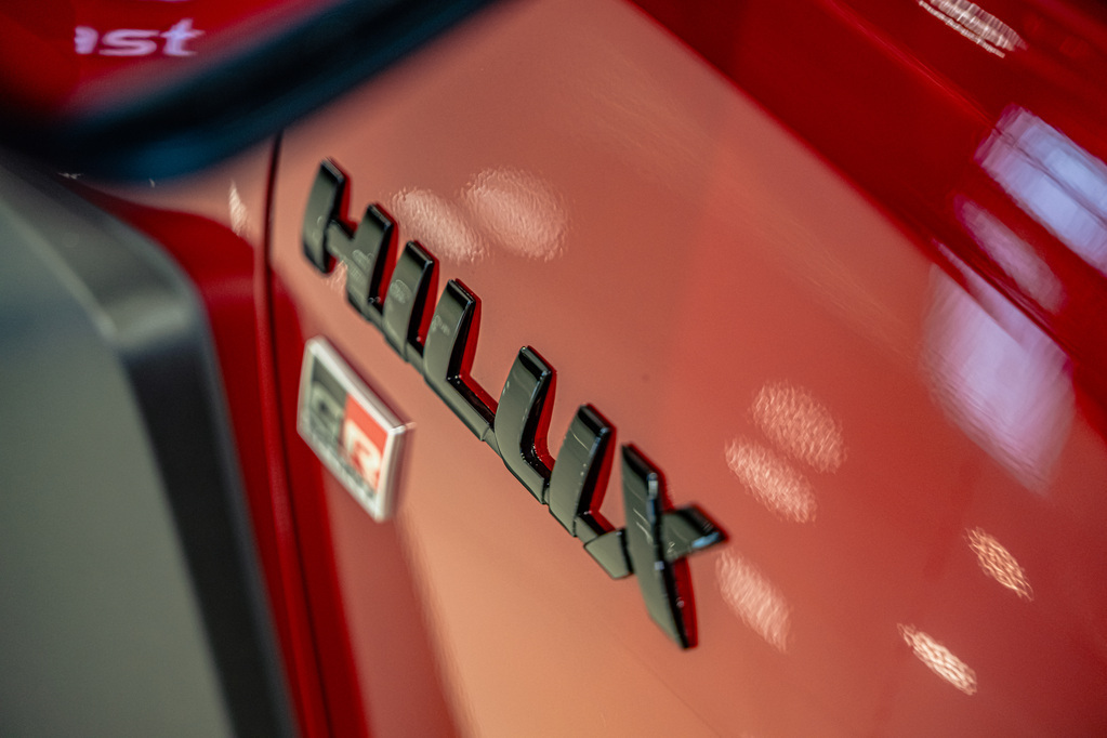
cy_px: 369
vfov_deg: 20.0
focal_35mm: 68
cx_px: 554
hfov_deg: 29.7
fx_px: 2091
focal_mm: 68
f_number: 2.8
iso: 1250
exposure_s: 1/100
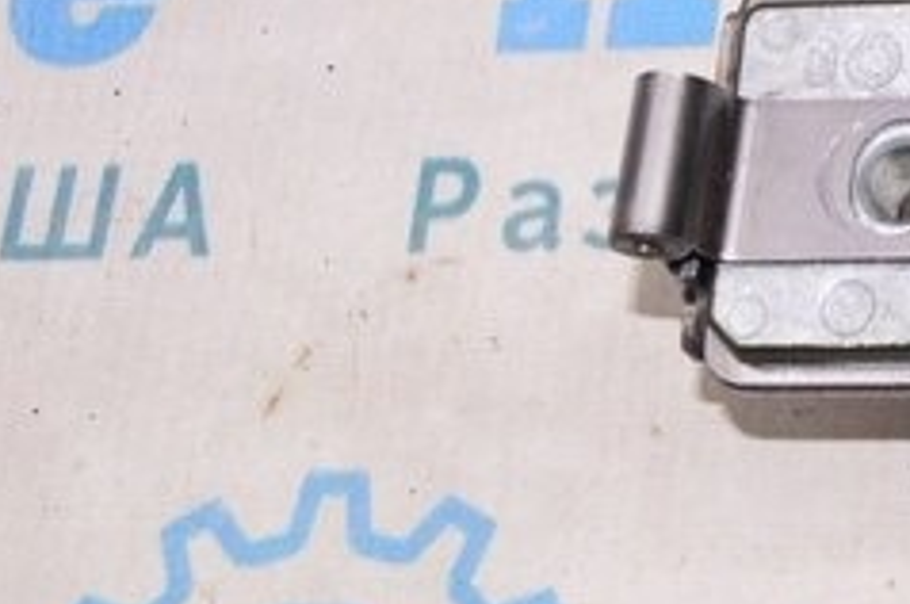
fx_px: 3256
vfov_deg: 10.0
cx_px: 1506
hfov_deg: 14.4
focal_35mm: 129
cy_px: -499
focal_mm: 20
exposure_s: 1/160
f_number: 8
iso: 1600
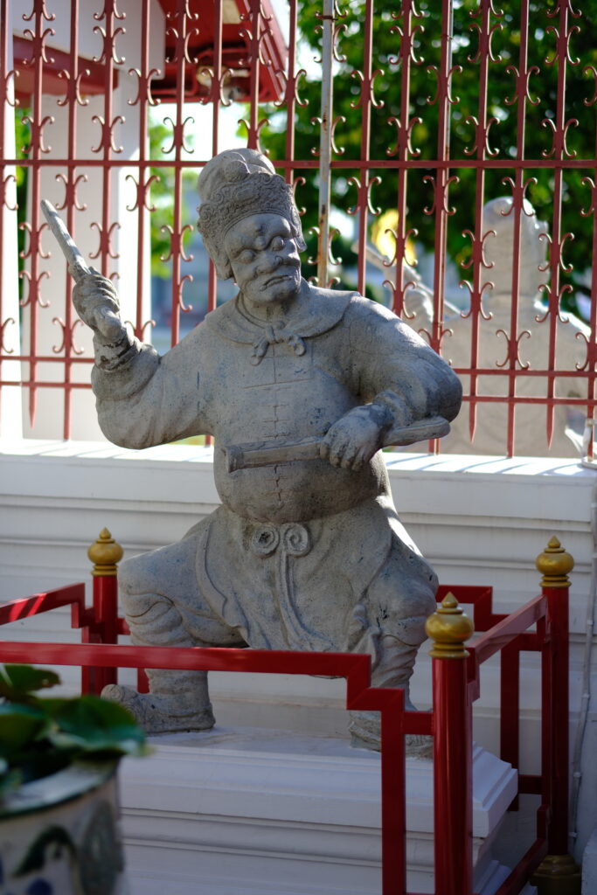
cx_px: 298
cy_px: 448
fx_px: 2089
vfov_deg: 24.2
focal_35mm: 84
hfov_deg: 16.3
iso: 125
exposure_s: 1/2400
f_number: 1.6
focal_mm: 56
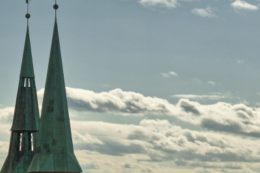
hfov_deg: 8.3
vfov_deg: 5.5
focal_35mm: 248
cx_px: 216
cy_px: 167
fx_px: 1788
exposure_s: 1/1600
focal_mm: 55
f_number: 5.6
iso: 100
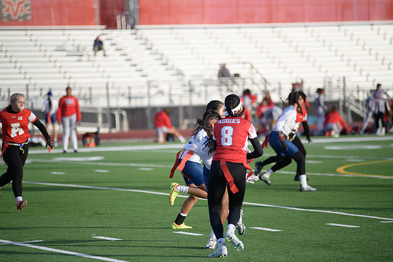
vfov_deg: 7.6
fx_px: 1965
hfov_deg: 11.4
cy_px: 131
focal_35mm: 180
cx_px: 196
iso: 640
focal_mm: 180
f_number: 2.8
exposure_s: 1/4000
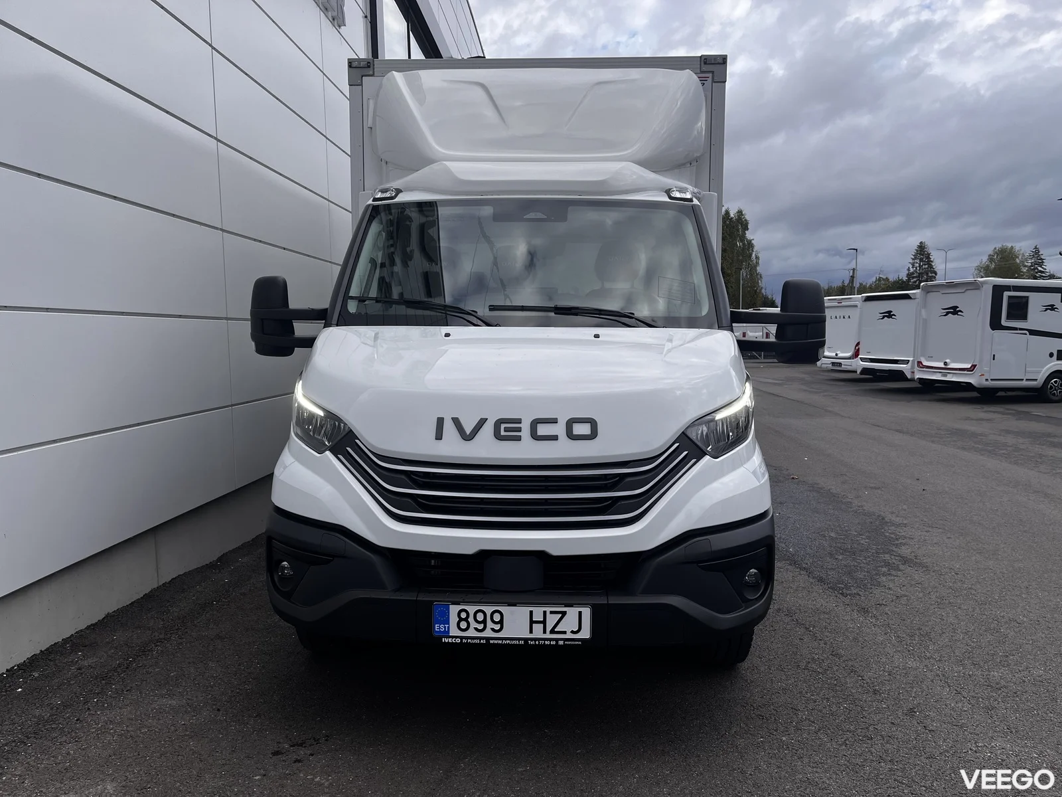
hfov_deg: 67.3
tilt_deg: -4.4
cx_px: 531
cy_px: 398
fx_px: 798
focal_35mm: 26
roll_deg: +1.4
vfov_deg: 53.1
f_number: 1.6
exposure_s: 1/935
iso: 50
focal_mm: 5.1
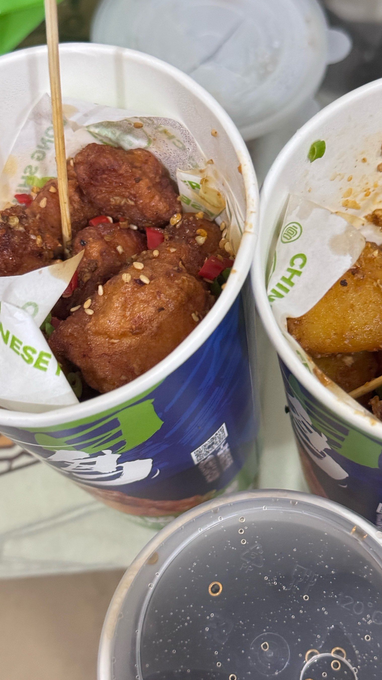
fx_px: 955
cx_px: 234
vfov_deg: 39.2
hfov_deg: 22.6
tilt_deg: -63.6
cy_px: 338
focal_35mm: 53
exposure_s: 1/25
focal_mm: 6.76
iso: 500
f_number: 1.78
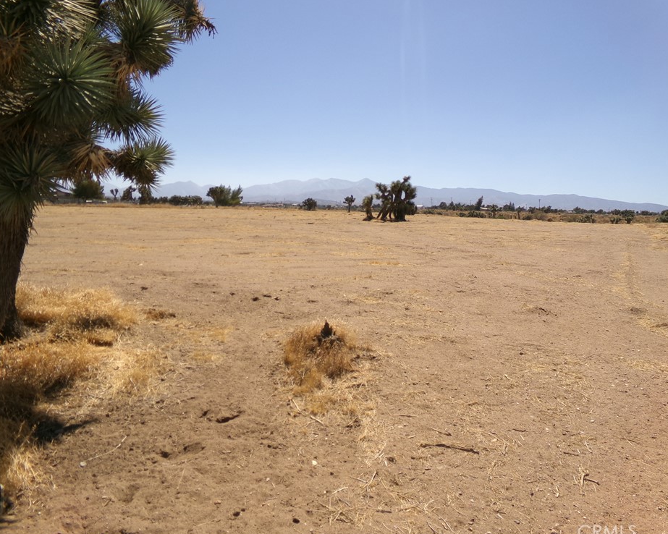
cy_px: 264
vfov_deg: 54.9
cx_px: 365
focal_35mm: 26
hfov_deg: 65.9
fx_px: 514
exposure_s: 1/140
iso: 100
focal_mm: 4.3
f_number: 11.07
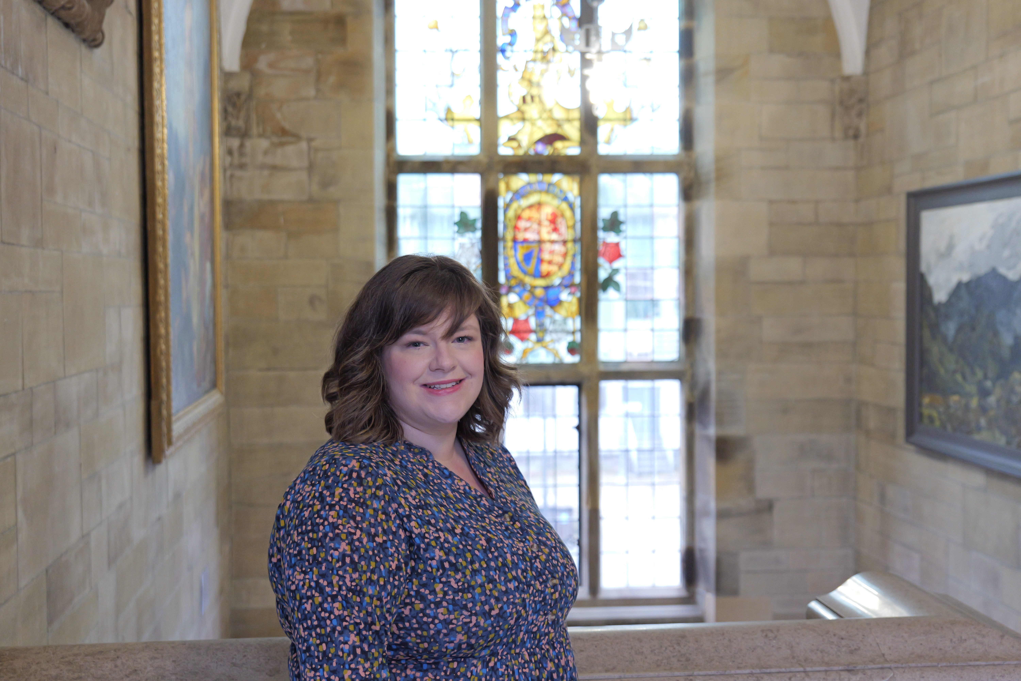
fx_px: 1390
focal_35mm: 49
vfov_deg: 27.5
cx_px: 510
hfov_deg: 40.3
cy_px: 340
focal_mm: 49
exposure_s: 1/60
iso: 3200
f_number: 5.2
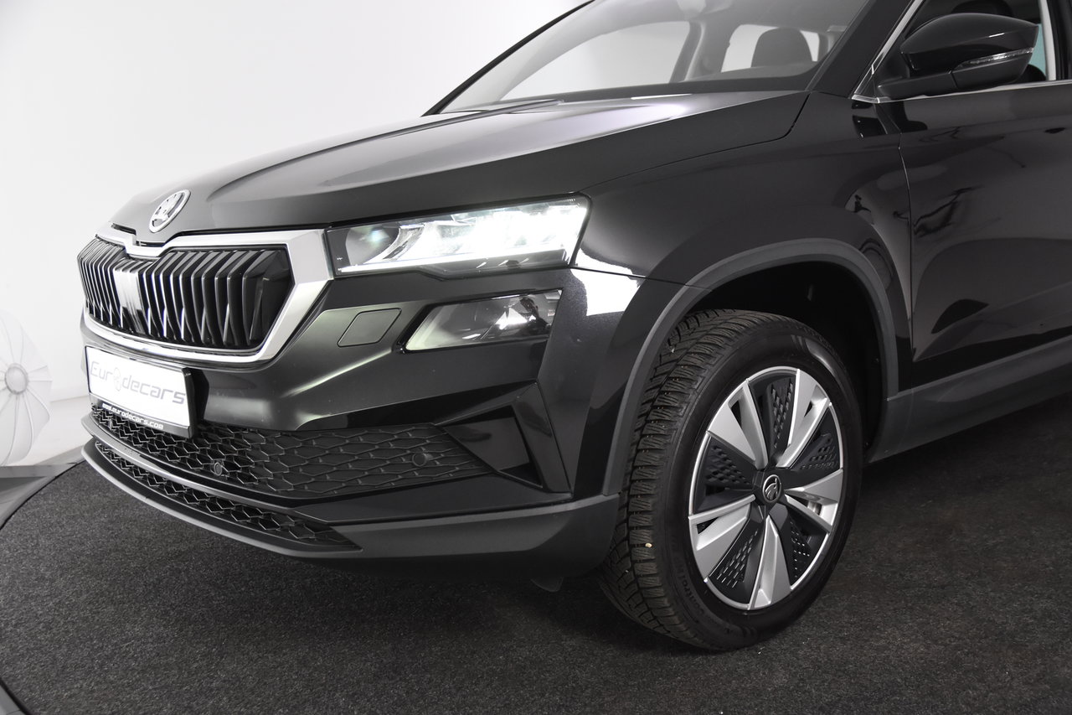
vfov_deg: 34.2
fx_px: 1161
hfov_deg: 49.6
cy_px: 358
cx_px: 536
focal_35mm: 39
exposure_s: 1/125
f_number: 4
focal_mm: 26
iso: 1600
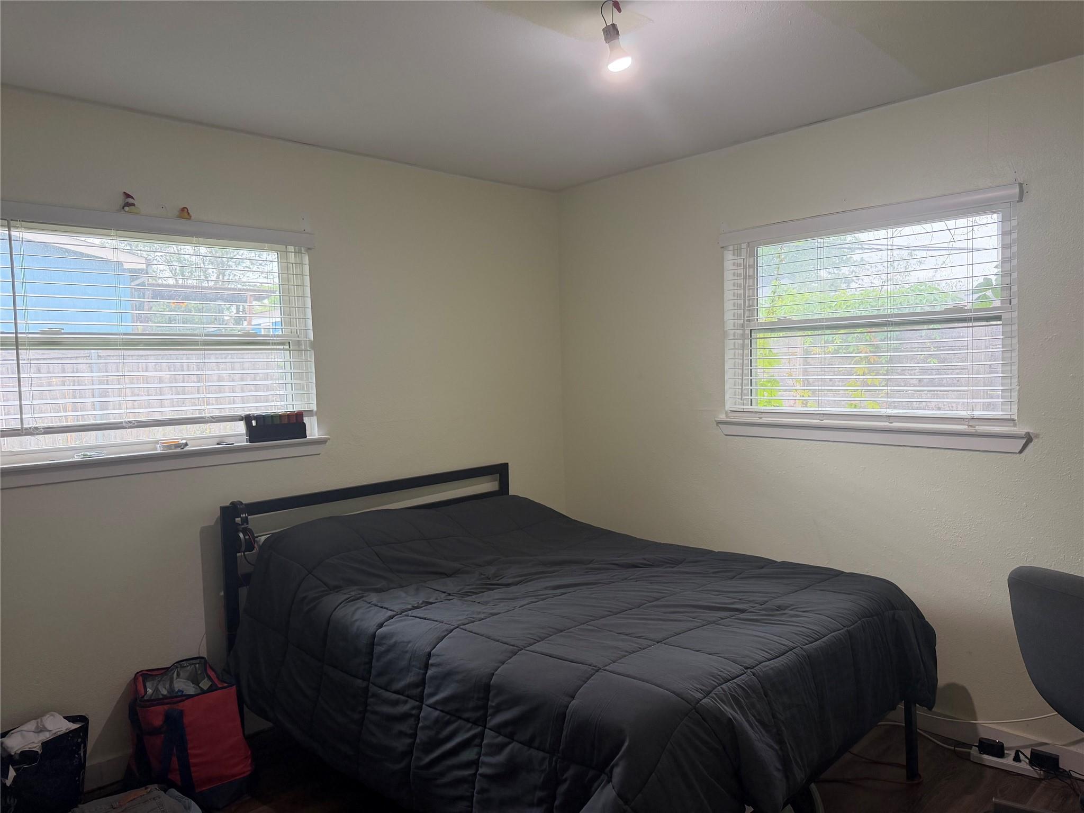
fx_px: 752
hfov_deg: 71.6
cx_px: 542
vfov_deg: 56.8
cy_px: 406
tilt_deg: -3.1
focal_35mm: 24
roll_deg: +1.7
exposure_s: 1/120
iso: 200
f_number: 1.78
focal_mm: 6.76
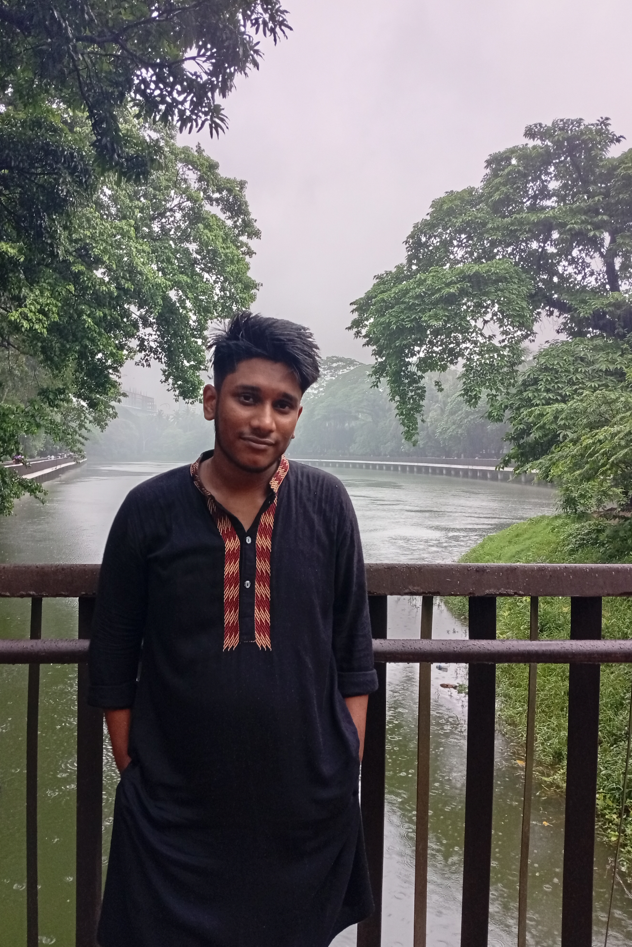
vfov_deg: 63.7
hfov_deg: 44.9
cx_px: 274
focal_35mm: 29
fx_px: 763
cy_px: 470
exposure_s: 1/30
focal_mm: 3.98
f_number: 1.8
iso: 315
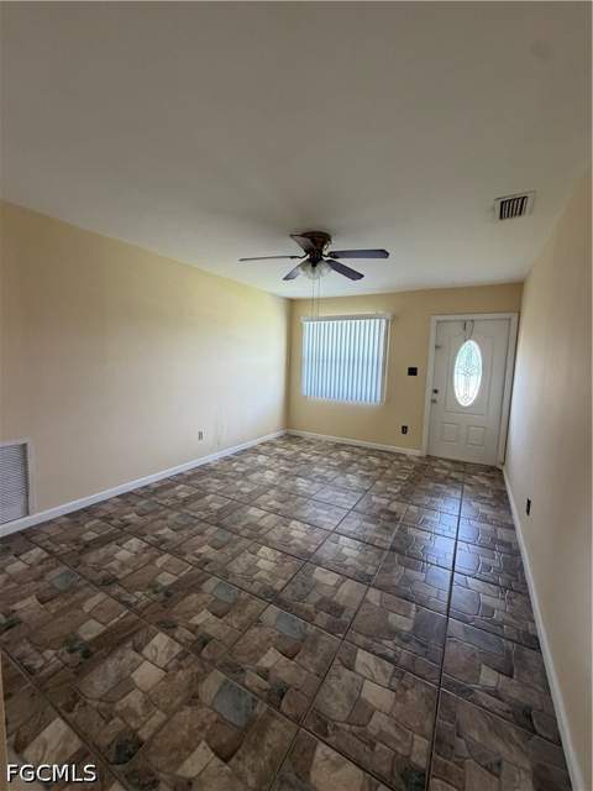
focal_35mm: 14
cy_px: 396
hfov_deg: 85.7
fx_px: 320
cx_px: 296
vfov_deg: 102.1
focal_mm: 2.22
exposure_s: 1/120
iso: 320
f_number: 2.2
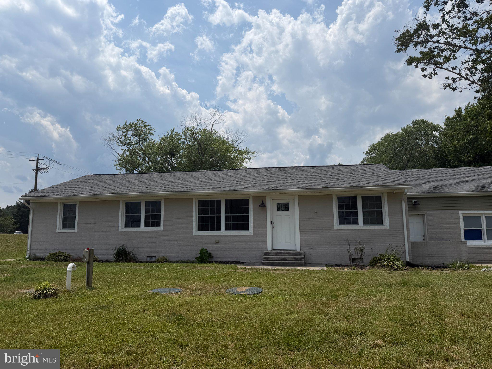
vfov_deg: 56.8
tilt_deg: +6.5
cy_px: 184
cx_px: 246
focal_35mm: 24
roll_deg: +0.2
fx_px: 341
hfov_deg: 71.6
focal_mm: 6.76
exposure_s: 1/11905
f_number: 1.78
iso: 80
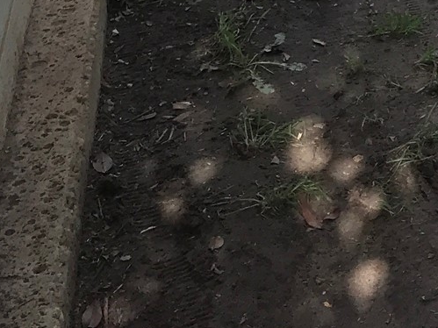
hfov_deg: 14.5
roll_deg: -1.0
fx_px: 1455
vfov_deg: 11.6
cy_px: -327
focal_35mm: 115
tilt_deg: -14.9
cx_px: 851
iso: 20
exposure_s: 1/270
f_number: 1.8
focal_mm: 3.99
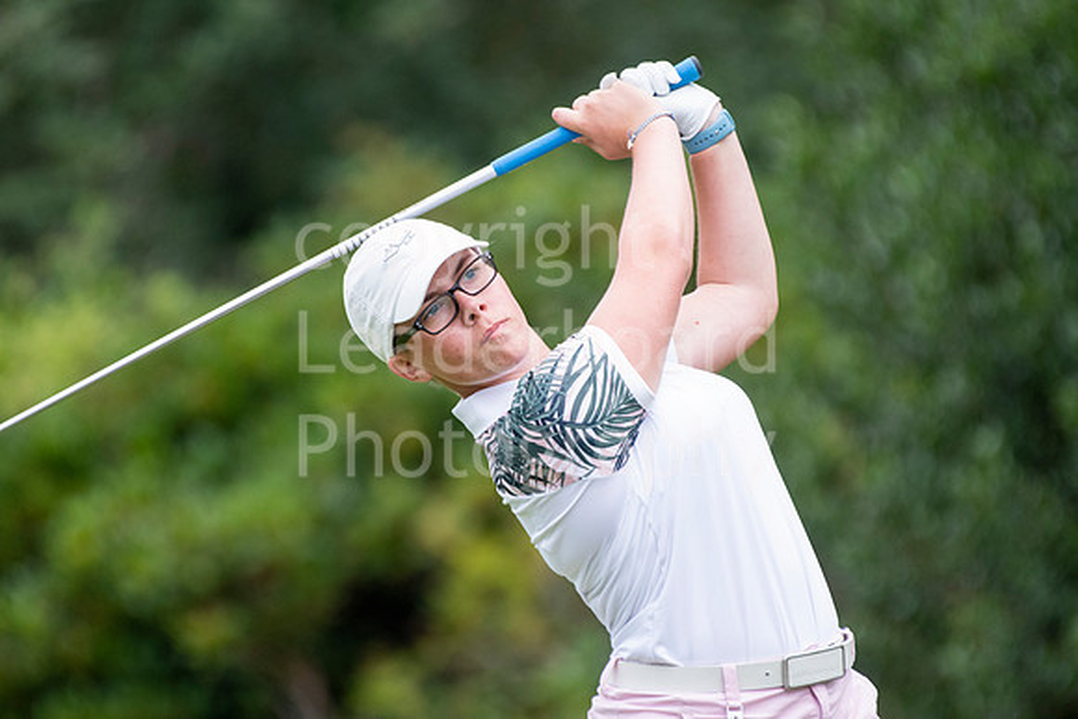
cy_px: 360
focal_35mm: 675
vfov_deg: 2.0
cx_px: 539
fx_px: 20216
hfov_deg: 3.1
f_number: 5.6
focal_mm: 450
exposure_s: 1/1250
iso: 1000
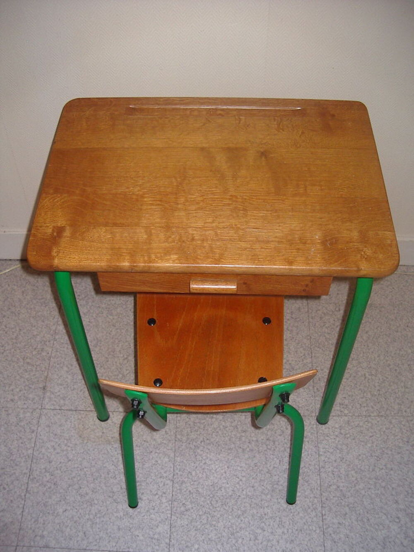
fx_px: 606
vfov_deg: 49.0
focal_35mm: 38
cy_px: 276
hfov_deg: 37.7
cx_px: 207
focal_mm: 5.8
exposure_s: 1/60
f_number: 2.6
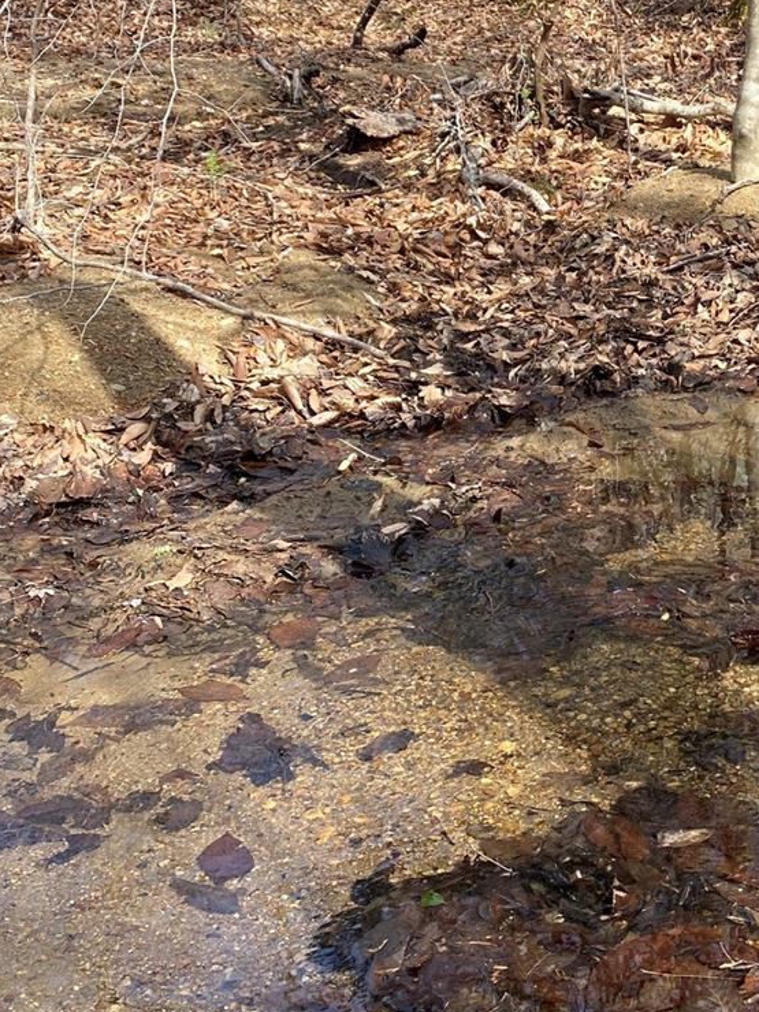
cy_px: 254
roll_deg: -0.3
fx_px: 1579
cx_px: 717
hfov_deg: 26.0
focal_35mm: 54
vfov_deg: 34.8
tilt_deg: -10.1
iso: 32
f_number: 1.8
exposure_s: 1/527
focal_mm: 4.25
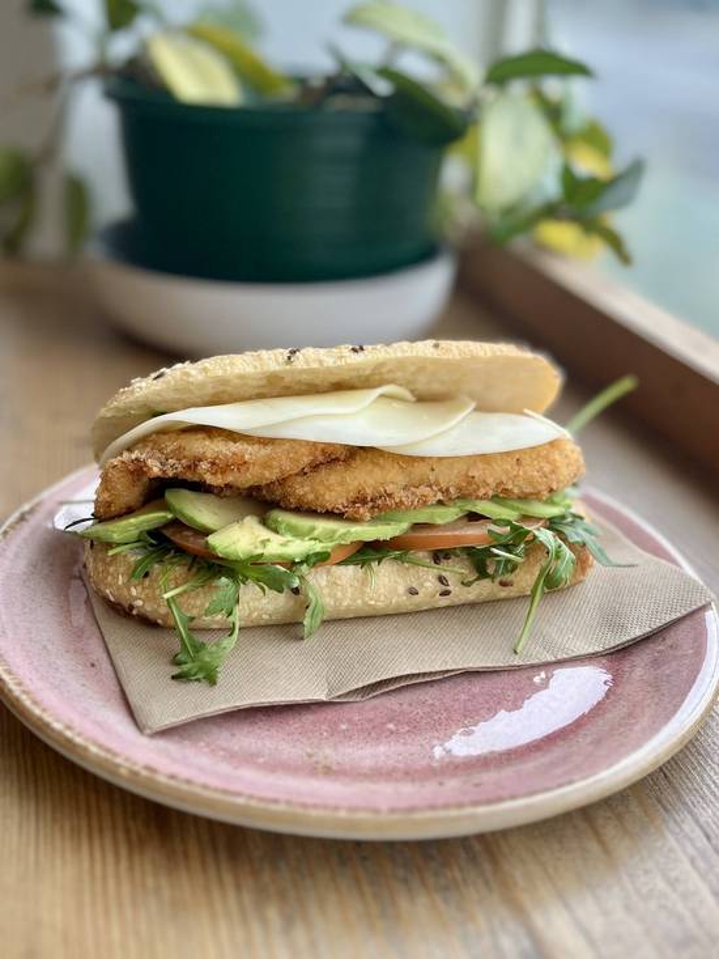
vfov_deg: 67.3
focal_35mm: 26
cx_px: 360
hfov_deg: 53.1
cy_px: 480
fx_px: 720
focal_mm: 5.1
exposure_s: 1/154
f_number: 1.6
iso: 40
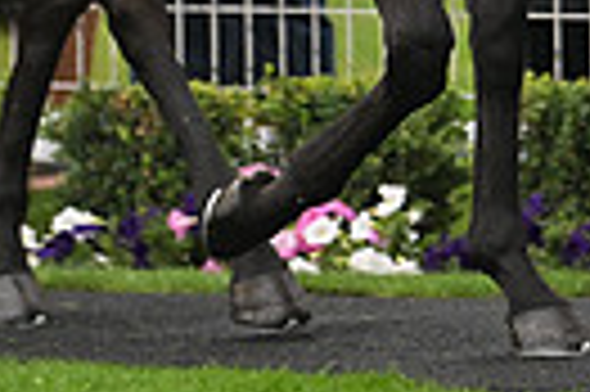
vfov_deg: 1.9
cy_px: -448
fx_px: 11965
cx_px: 676
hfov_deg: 2.8
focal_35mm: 731
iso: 1250
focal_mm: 165
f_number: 2.8
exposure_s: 1/1250
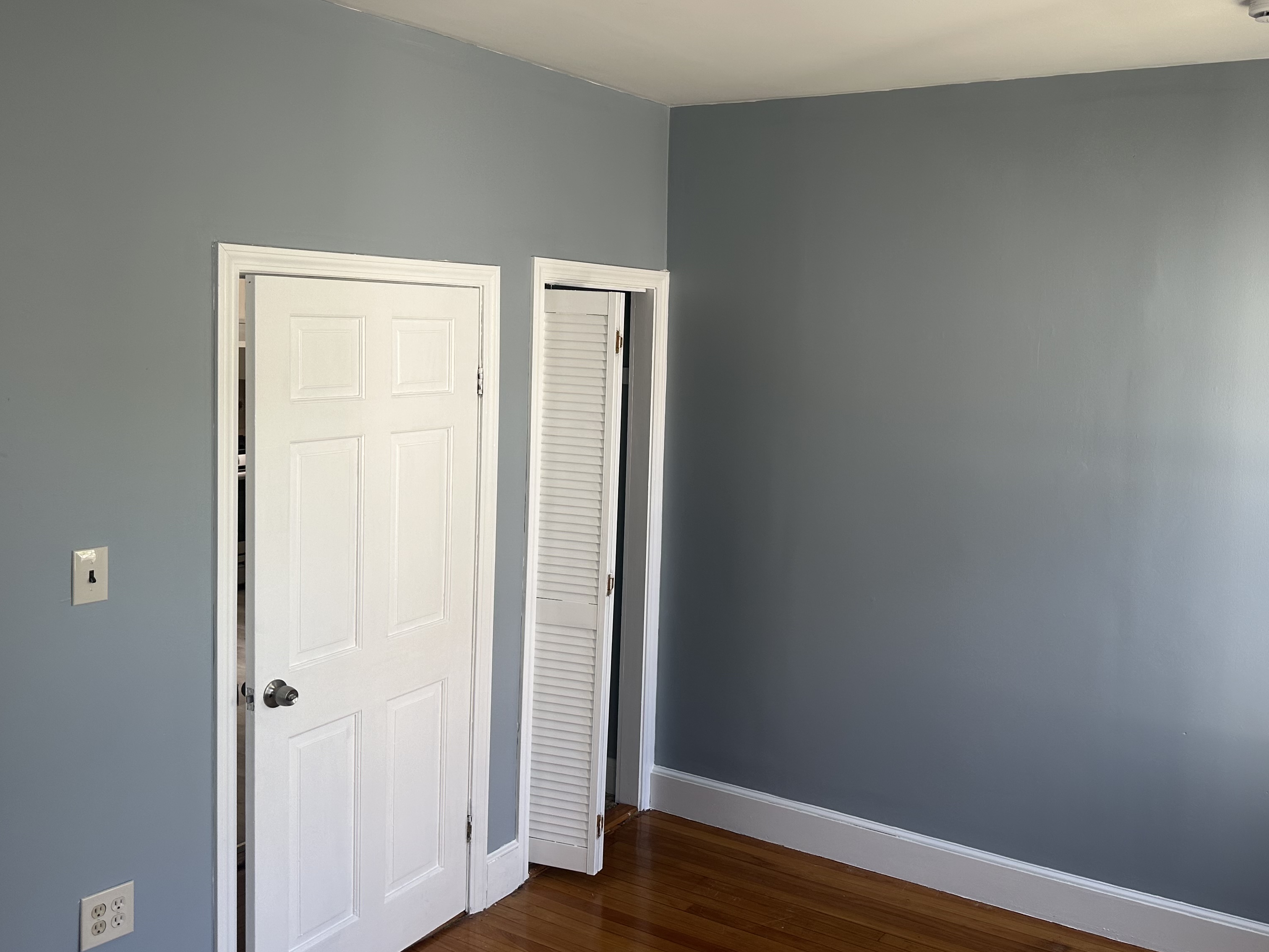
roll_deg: -2.4
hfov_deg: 56.2
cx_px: 788
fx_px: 1173
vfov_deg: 44.0
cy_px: 400
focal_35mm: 32
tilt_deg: -4.2
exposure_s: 1/120
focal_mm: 6.86
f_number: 1.78
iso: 100
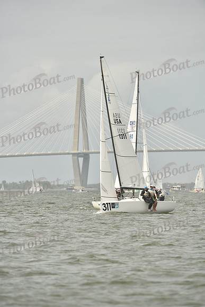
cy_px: 154
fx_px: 2561
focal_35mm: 300
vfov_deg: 6.9
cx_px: 102
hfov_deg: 4.6
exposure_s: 1/1250
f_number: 7.1
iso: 320
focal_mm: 300
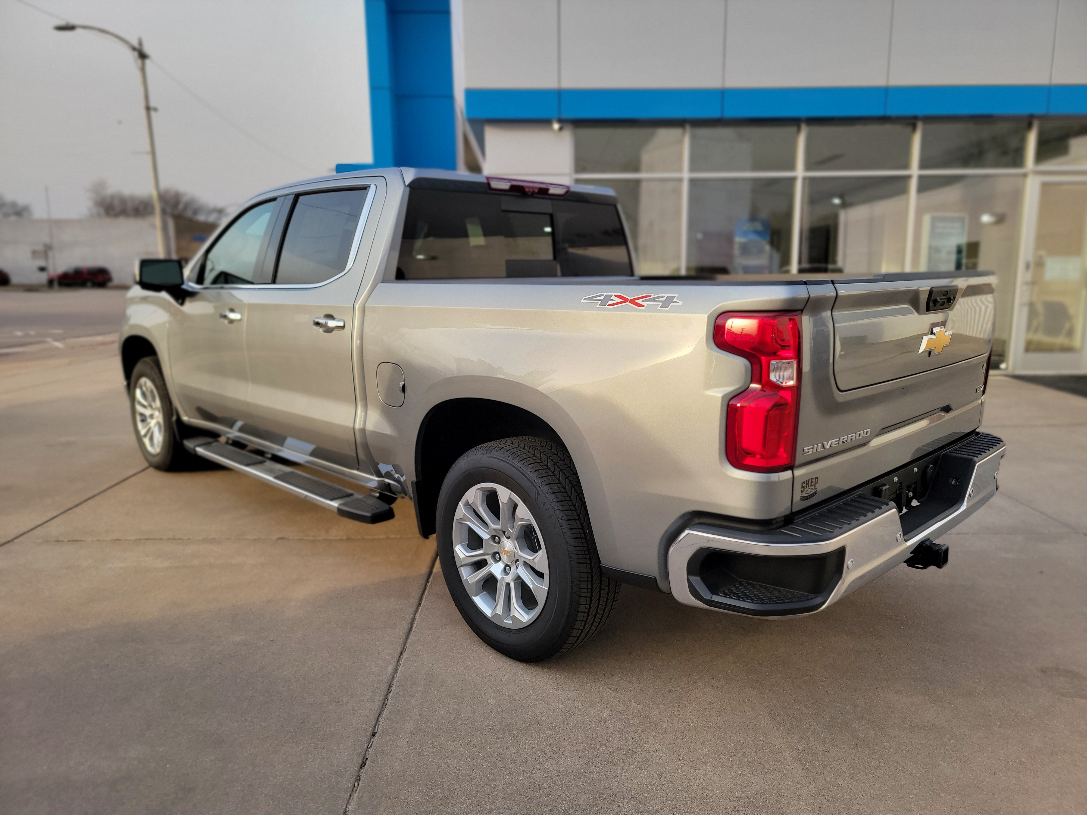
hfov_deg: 71.6
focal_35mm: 24
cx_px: 544
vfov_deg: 56.8
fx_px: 754
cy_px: 408
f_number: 1.8
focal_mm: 6.7
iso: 16
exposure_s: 1/193
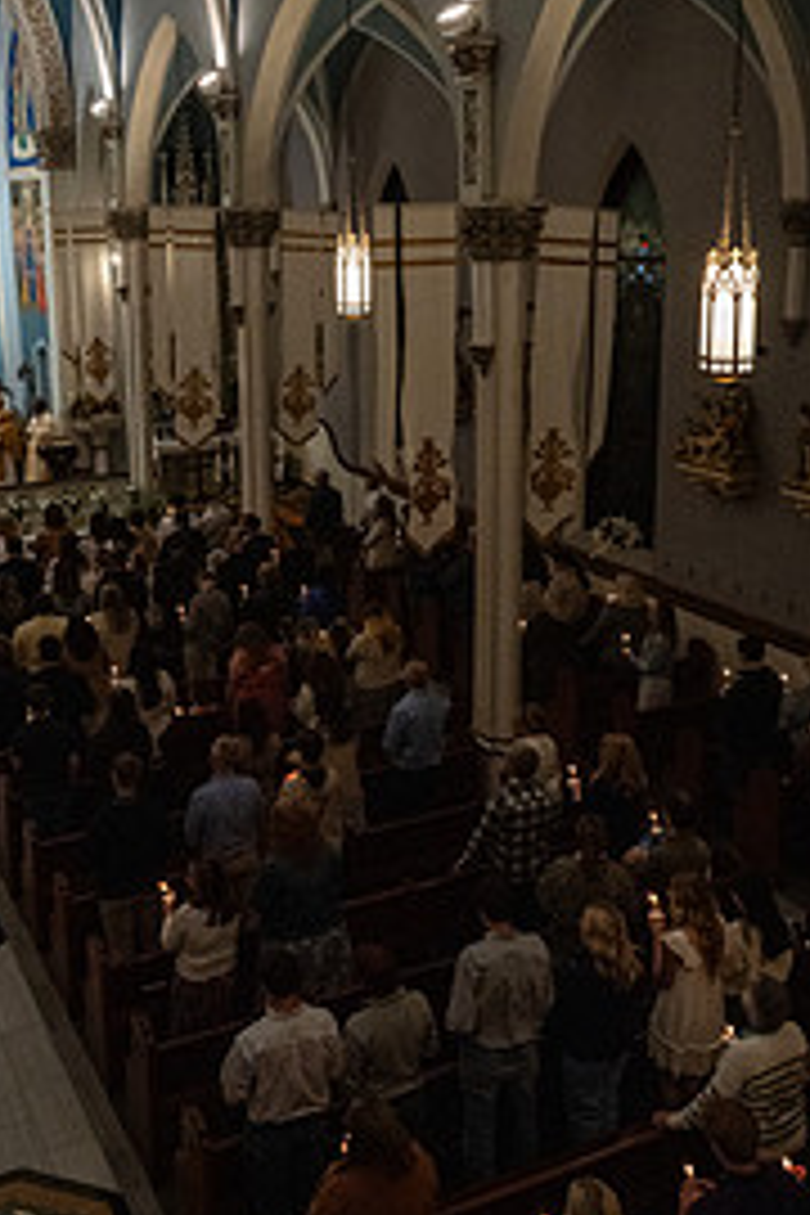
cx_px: 338
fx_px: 1350
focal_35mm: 40
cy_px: 486
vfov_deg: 48.2
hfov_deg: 33.3
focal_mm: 24
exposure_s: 1/60
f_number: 13
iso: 5000
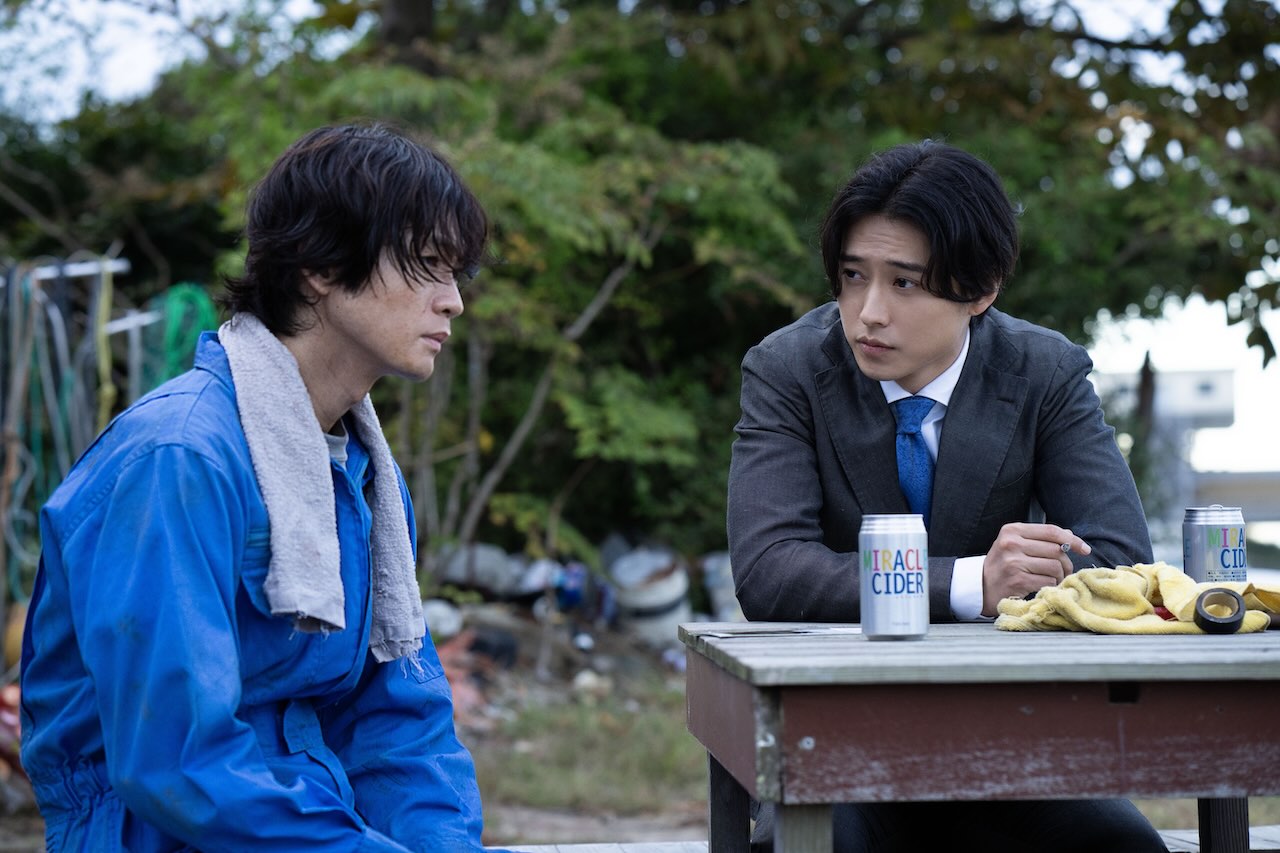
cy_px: 426
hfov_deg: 23.9
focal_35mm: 85
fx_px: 3022
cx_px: 640
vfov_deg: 16.1
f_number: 4
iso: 640
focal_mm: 85
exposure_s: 1/320
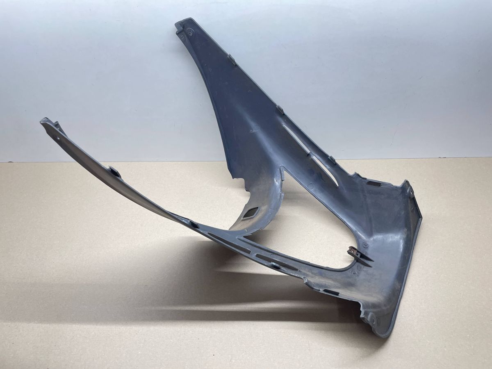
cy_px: 184
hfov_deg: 67.3
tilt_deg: -41.3
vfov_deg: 53.1
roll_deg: +5.0
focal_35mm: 26
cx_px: 246
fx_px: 370
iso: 80
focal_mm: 4.2
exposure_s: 1/100
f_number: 1.6
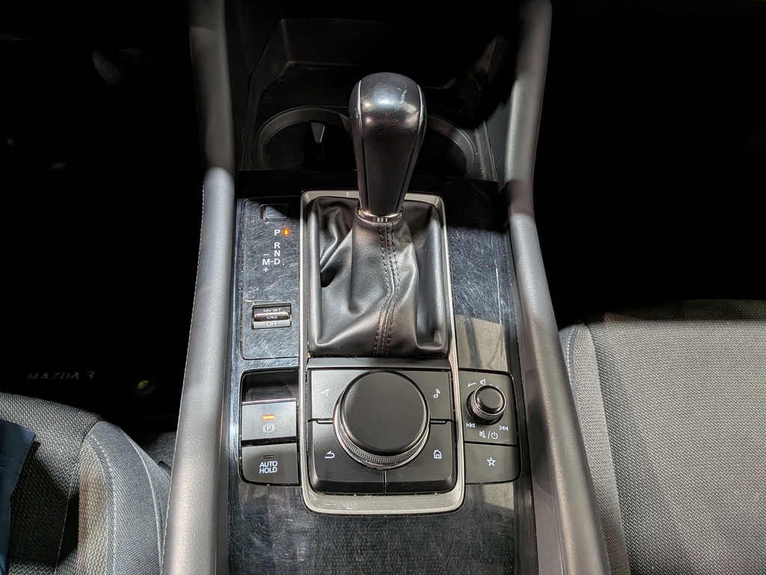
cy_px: 288
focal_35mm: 24
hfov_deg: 71.6
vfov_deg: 56.8
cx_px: 383
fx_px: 531
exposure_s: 1/60
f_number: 1.7
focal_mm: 4.53
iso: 52
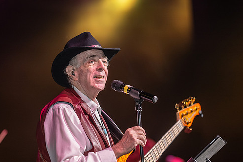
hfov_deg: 12.8
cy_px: 92
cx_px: 115
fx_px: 1081
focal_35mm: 160
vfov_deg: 8.6
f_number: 1.8
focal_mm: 135
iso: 320
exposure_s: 1/250
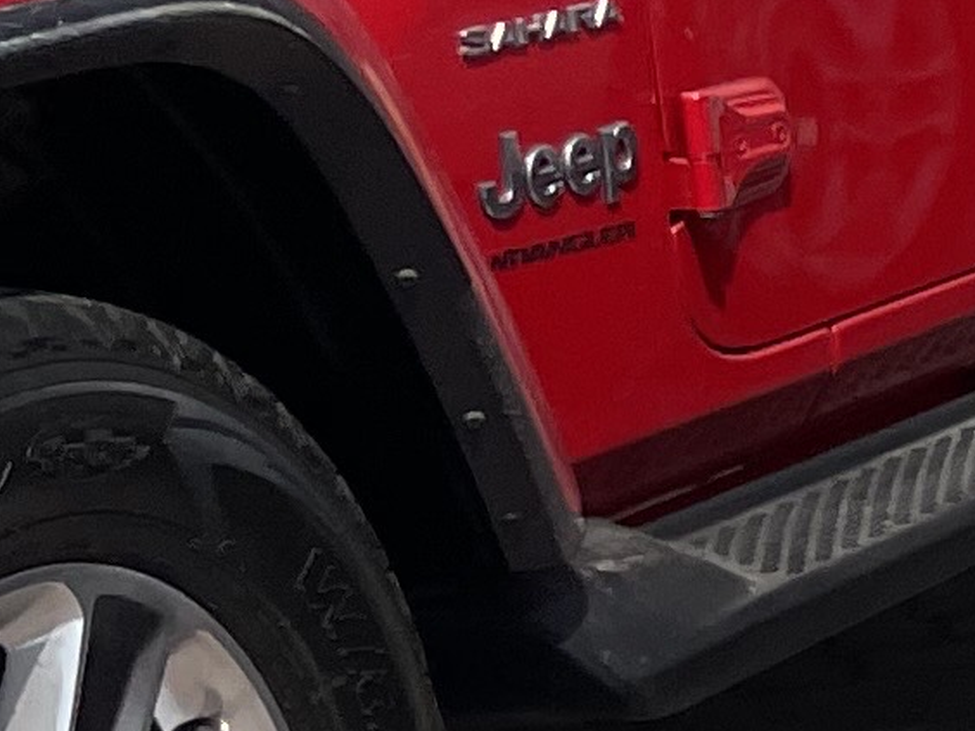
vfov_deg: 8.0
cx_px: 3291
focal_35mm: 186
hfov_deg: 8.3
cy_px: 470
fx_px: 5239
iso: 32
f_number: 1.6
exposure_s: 1/6897
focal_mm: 4.2
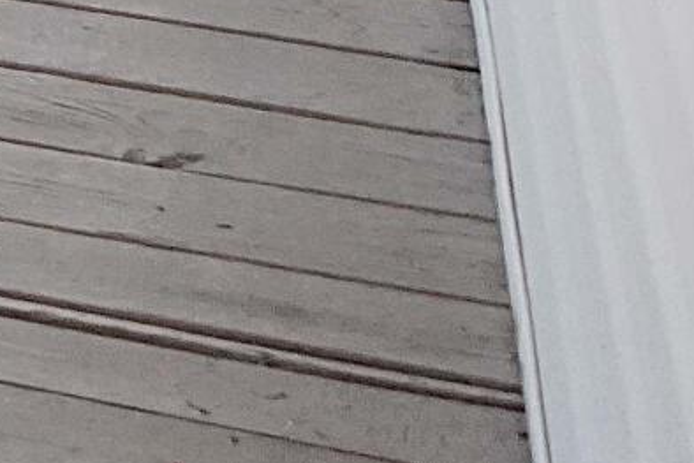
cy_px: -1046
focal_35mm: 213
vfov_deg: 5.9
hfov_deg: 7.6
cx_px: -1795
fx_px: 4107
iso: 5000
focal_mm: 28
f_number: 4
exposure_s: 1/8000
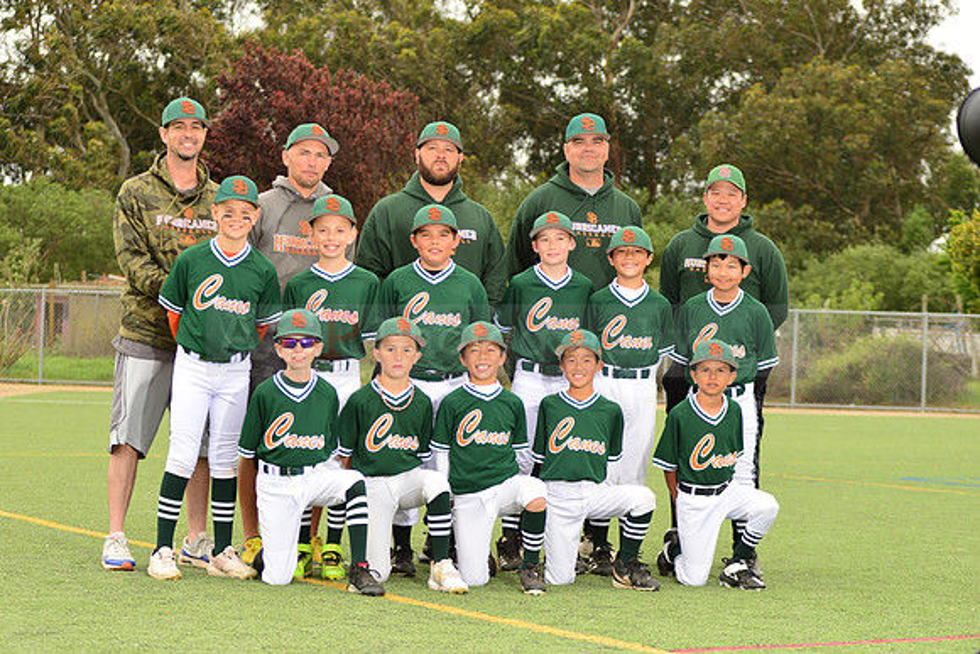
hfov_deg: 21.5
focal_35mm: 95
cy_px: 327
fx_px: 2587
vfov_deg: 14.4
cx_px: 490
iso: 200
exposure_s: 1/250
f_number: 6.3
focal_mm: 95
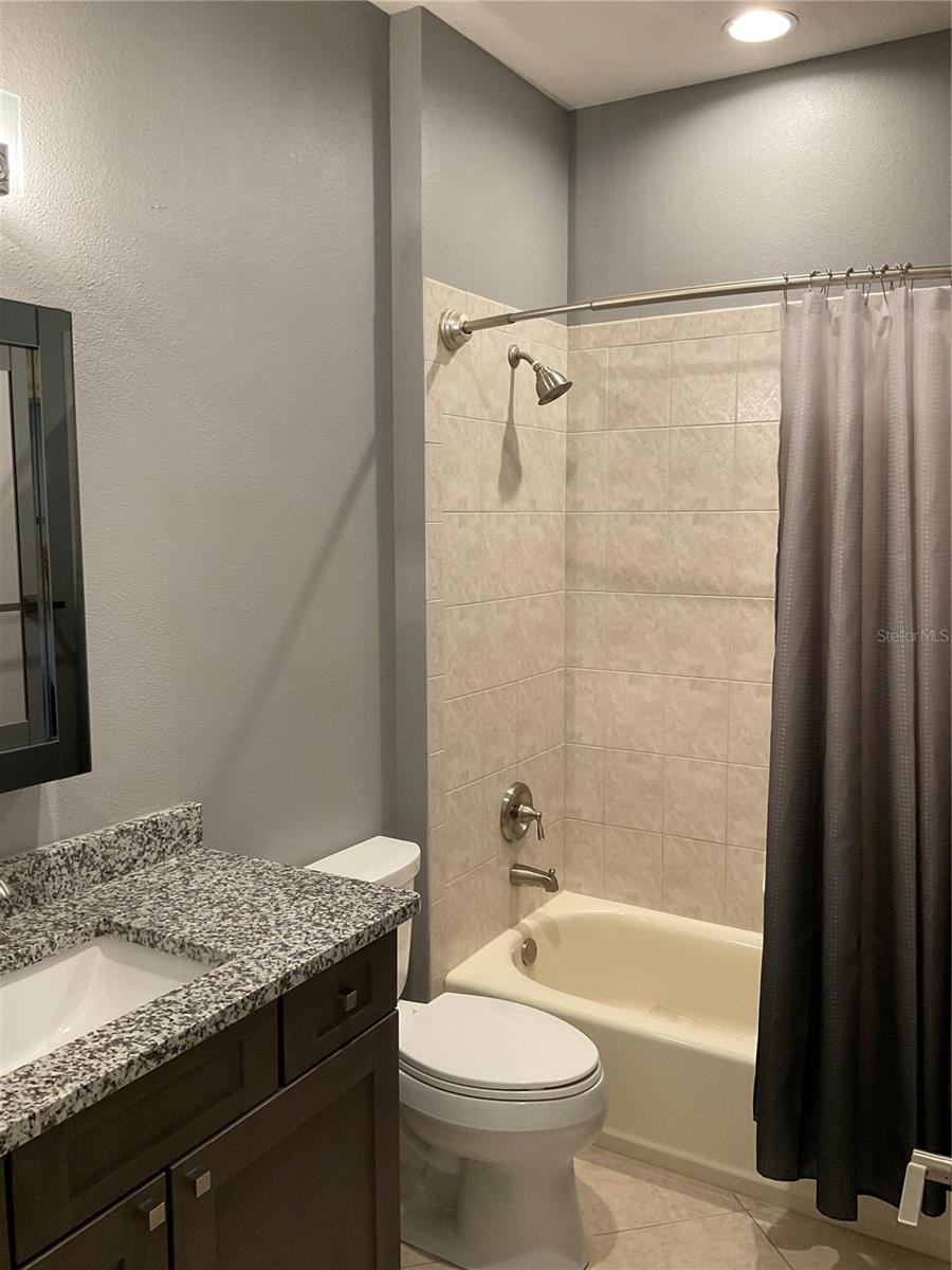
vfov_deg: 61.7
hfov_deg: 48.2
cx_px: 476
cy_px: 635
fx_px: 1063
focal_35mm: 29
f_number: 1.8
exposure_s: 1/60
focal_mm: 3
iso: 80
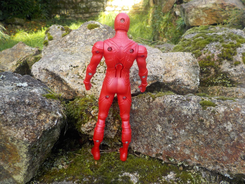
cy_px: 92
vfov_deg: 46.8
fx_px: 212
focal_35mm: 30
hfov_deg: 60.0
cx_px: 122
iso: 125
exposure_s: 1/160
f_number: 3.3
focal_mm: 4.1
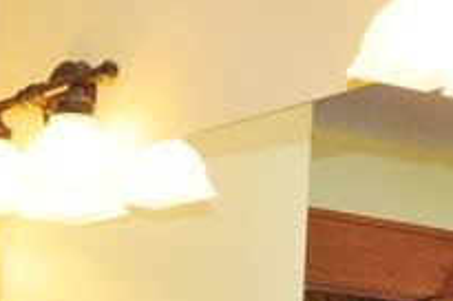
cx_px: -113
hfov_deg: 14.6
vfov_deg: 9.3
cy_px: 644
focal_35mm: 135
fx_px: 1696
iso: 400
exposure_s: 1/60
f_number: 5.6
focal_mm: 18
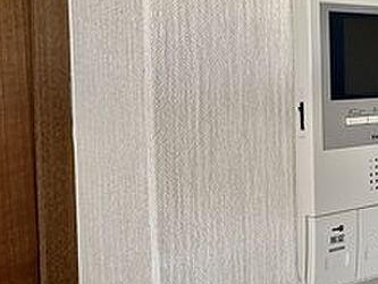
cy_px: 103
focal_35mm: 50
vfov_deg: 29.0
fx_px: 546
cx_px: 354
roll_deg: +1.2
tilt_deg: -2.3
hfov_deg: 35.5
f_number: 1.8
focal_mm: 4.25
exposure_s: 1/122
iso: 80
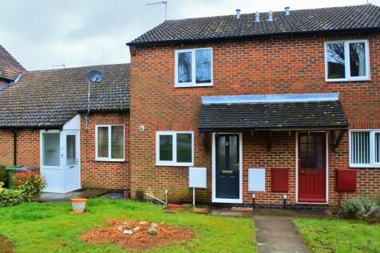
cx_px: 190
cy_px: 126
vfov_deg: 47.9
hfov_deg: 67.4
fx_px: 285
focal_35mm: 27
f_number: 3.5
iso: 200
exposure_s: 1/800
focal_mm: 10
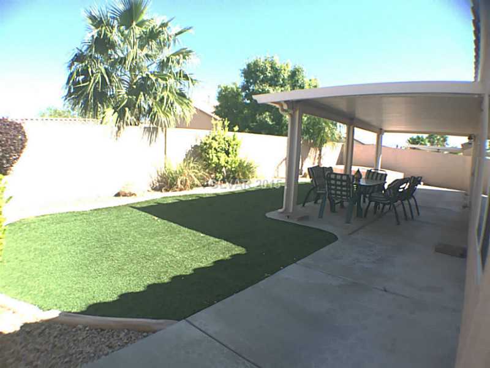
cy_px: 184
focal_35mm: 29
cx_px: 245
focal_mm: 4.15
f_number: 2.2
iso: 32
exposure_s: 1/227
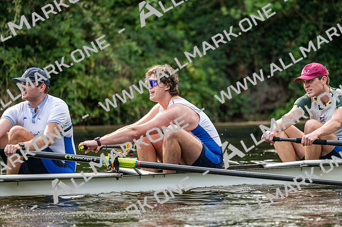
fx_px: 3799
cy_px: 114
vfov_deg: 3.4
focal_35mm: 400
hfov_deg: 5.2
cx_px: 171
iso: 2000
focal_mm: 400
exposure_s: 1/2500
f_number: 4.5
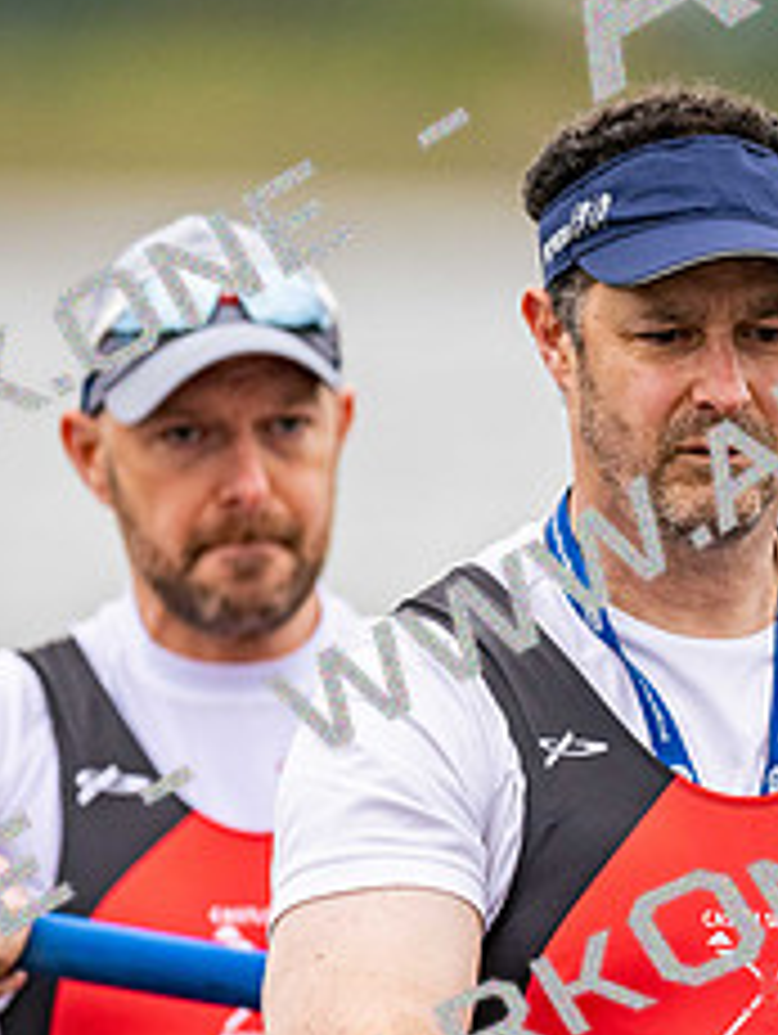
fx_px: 43491
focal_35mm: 1454
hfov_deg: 1.0
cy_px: 763
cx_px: 823
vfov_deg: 1.4
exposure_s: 1/2500
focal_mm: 600
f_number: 4
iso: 640
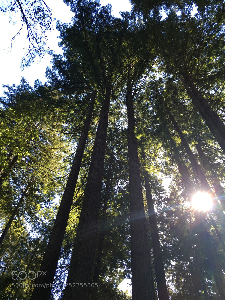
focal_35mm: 29
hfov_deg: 48.2
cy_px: 150
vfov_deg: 61.7
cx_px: 112
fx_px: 251
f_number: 2.2
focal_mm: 4.15
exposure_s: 1/120
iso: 25
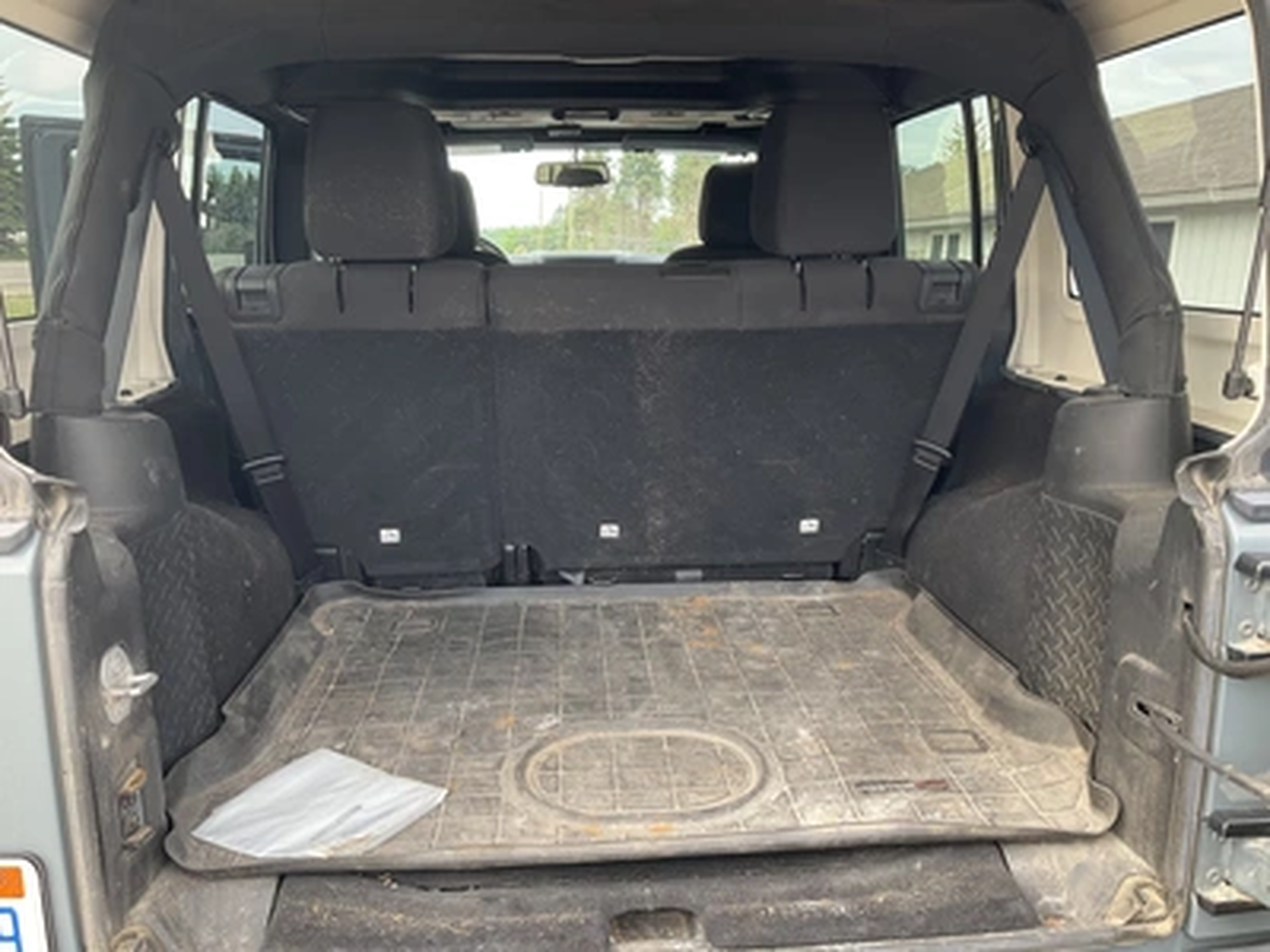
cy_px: 476
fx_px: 1064
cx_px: 635
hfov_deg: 61.7
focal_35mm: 29
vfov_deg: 48.2
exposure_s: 1/122
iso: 40
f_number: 1.8
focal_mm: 3
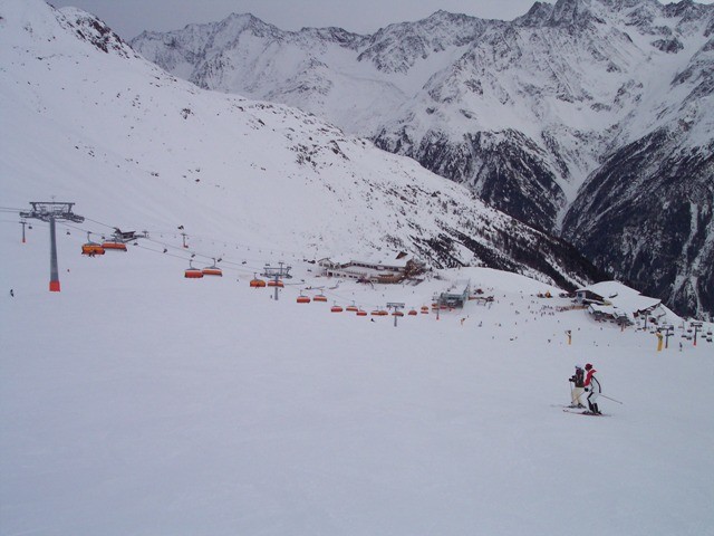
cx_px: 357
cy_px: 268
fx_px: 784
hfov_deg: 49.0
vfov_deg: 37.7
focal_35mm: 38
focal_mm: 8
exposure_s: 1/1000
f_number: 4.8
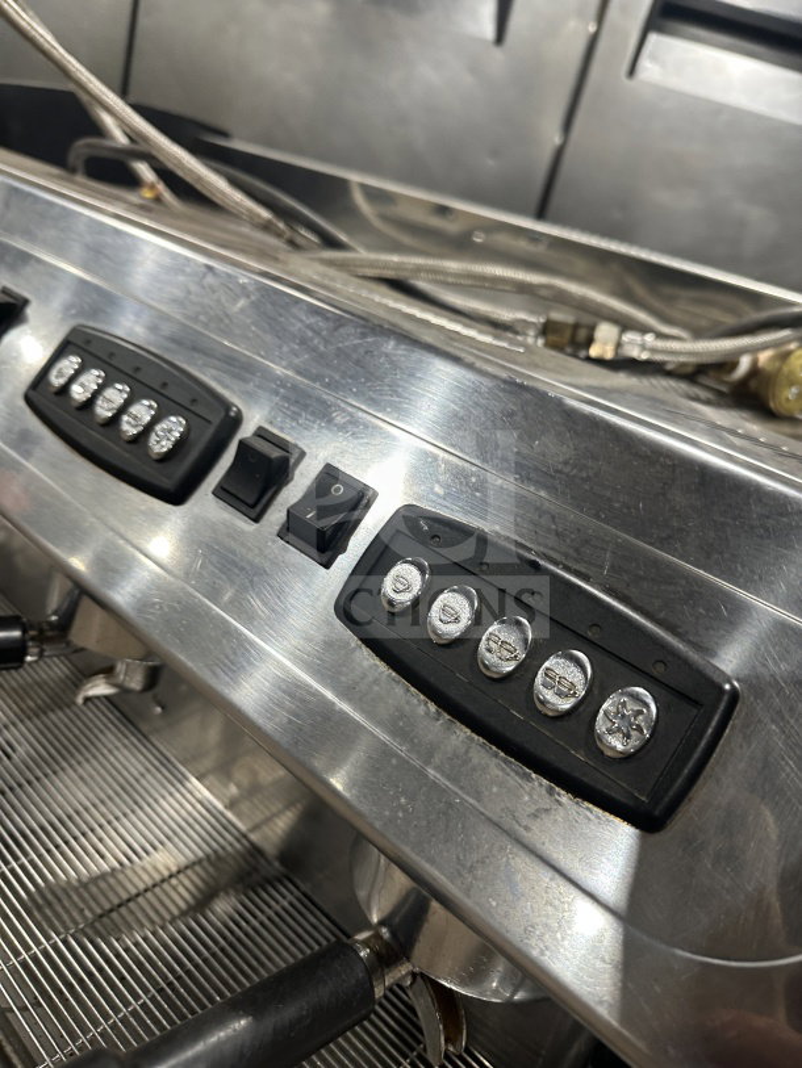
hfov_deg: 56.8
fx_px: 741
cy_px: 534
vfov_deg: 71.6
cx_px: 401
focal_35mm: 24
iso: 250
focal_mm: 6.86
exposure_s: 1/64
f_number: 1.78
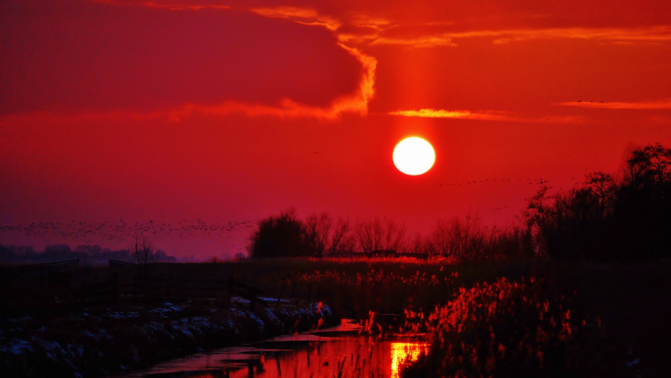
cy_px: 208
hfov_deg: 9.4
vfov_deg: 5.3
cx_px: 337
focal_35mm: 229
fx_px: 4066
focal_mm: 145
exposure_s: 1/1600
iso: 400
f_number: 5.3
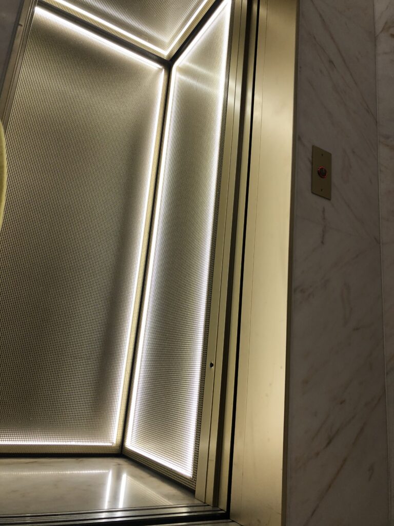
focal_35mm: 29
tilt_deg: +15.7
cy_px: 263
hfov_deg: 48.2
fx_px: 440
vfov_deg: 61.7
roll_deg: -5.8
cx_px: 197
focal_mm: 3.99
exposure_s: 1/31
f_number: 1.8
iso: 32
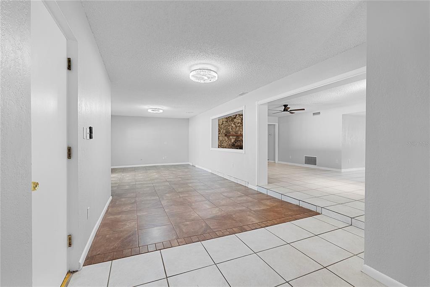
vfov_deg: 72.1
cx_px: 215
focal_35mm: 16
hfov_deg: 95.0
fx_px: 197
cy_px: 144
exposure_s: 1/10
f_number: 7.1
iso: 1600
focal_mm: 16.5
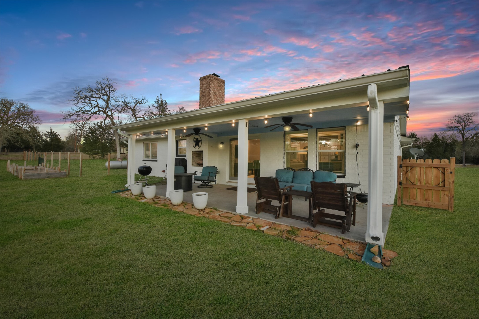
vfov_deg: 77.3
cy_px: 160
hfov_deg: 100.4
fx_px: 200
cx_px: 240
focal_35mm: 15
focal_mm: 10
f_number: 8
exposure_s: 1/50
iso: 400
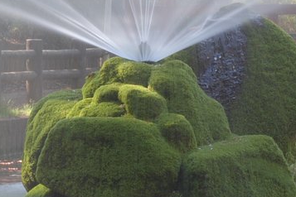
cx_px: 22
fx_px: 3182
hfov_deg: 5.3
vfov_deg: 3.6
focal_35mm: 387
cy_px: 114
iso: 200
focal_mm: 90
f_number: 32
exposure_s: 1
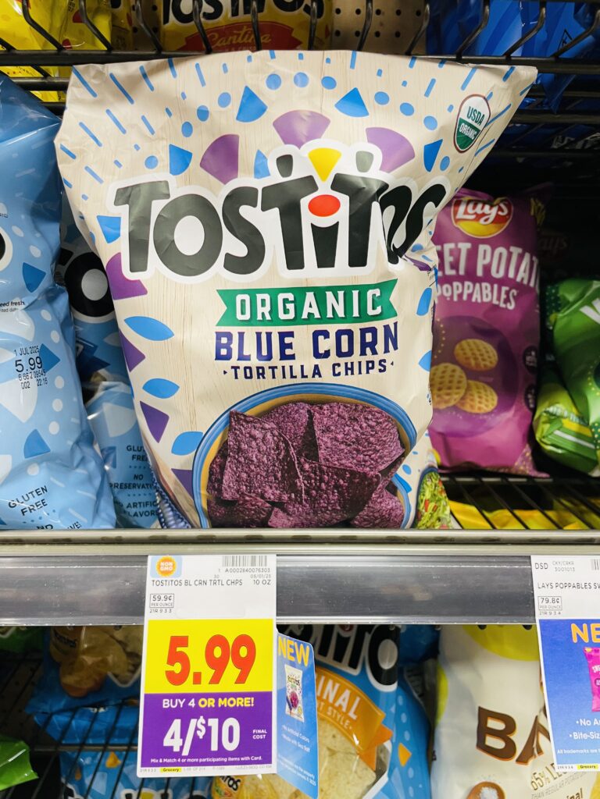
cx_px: 300
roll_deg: +0.0
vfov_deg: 67.3
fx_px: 601
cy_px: 400
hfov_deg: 53.1
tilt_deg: -13.2
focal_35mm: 26
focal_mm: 4.2
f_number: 1.6
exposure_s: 1/60
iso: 125
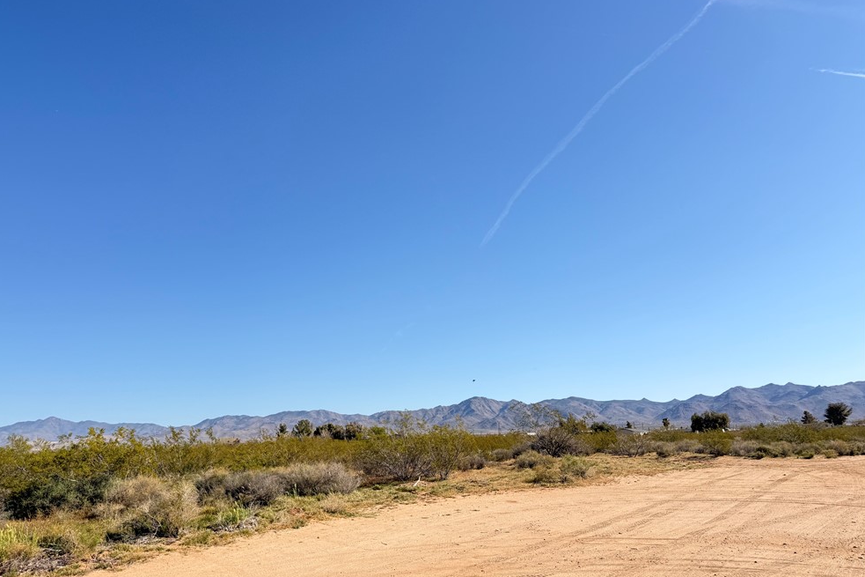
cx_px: 417
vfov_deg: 49.5
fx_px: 625
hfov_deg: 69.4
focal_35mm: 26
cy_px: 314
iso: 80
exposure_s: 1/3584
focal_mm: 6.76
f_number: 1.78
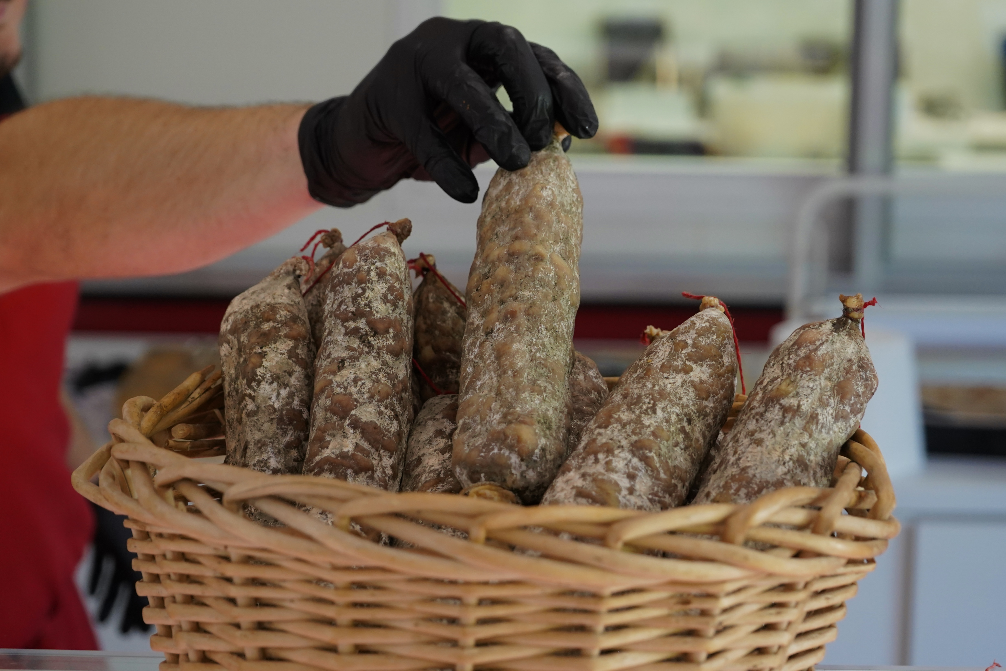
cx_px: 503
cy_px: 336
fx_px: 1956
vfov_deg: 19.5
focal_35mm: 70
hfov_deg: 28.8
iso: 2000
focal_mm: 70
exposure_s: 1/160
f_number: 5.6
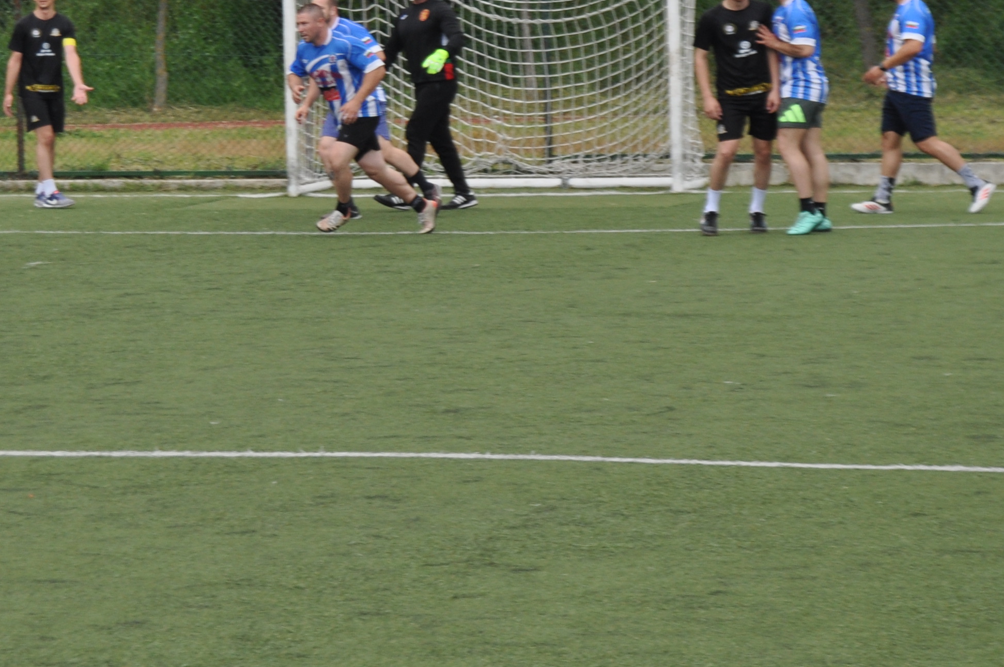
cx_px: 57
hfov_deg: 10.7
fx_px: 5349
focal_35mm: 192
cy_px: -3
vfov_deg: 7.1
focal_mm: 58
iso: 250
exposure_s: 1/500
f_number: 5.6
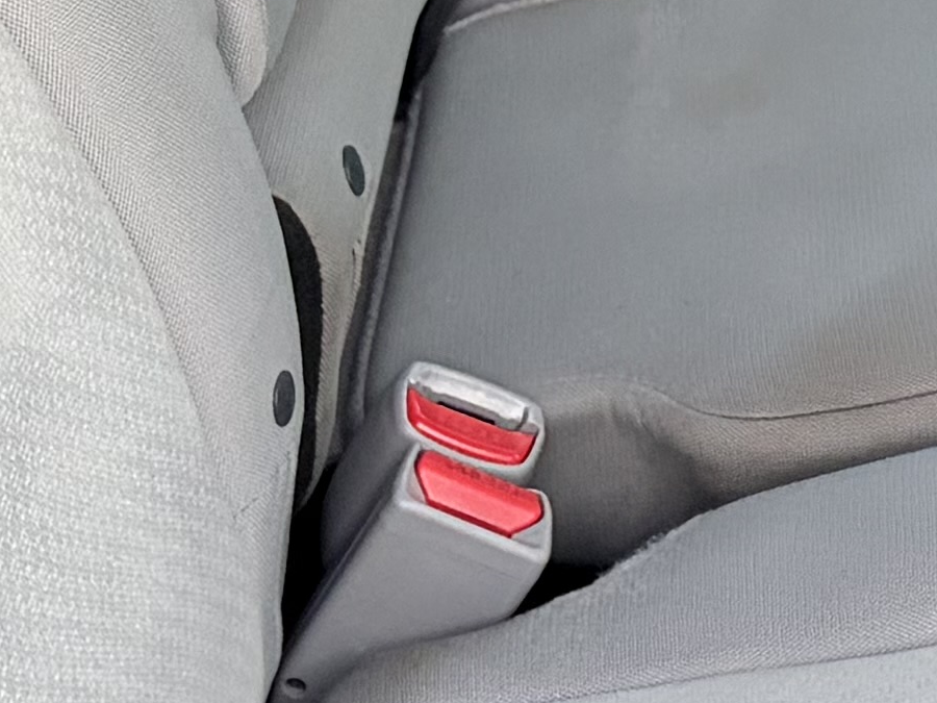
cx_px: 1361
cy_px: -484
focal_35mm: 165
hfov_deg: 11.5
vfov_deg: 8.7
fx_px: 4466
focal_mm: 5.96
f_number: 1.6
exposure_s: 1/60
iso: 320
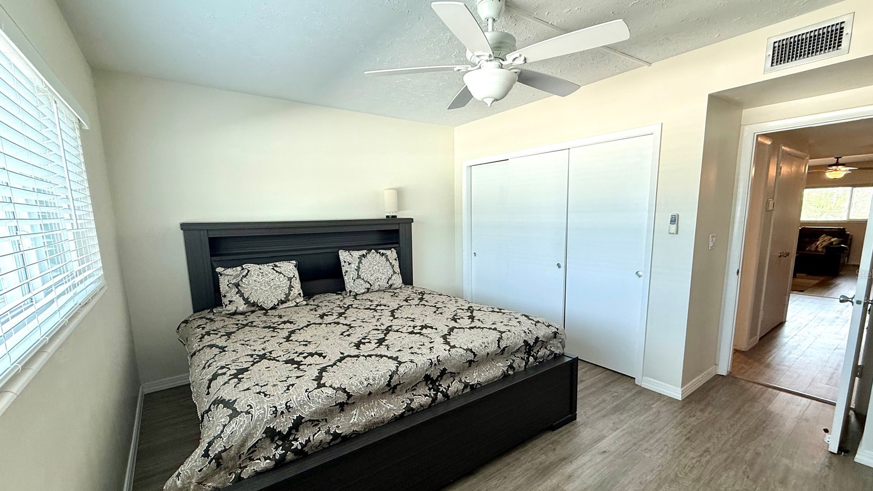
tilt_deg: -8.4
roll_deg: +0.8
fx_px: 370
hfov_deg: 99.3
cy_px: 274
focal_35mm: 16
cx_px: 452
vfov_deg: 66.9
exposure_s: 1/120
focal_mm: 2.22
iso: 160
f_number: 2.2
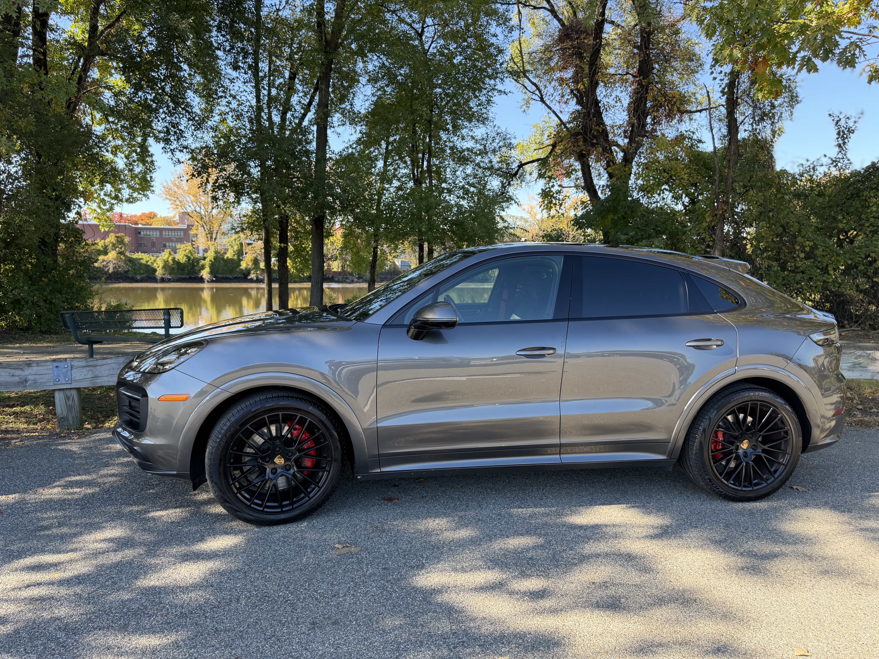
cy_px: 330
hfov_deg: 71.6
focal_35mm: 24
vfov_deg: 56.8
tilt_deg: -5.8
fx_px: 609
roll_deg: +0.3
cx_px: 440
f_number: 1.78
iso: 100
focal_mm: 6.76
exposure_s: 1/622
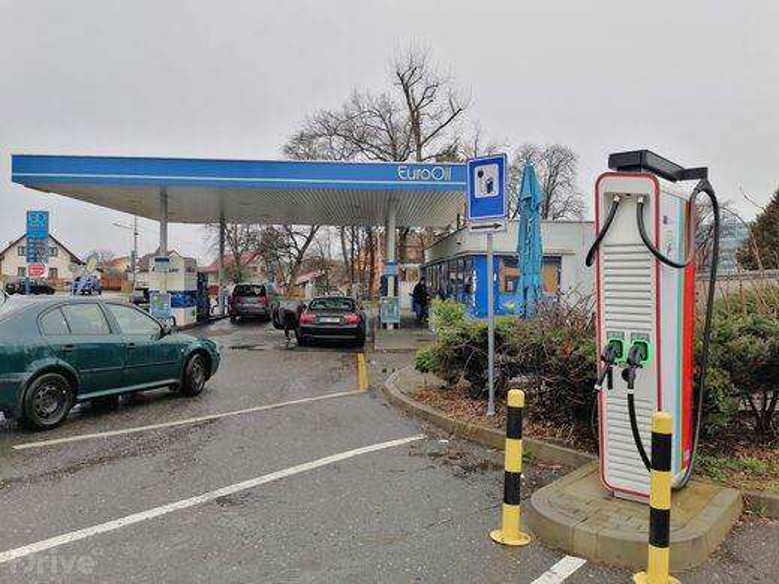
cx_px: 390
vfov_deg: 49.7
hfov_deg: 63.4
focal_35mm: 28
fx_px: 630
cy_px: 292
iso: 50
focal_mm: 5.3
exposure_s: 1/249
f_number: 1.8
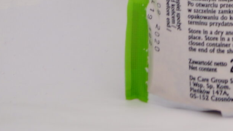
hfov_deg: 13.3
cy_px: -170
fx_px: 970
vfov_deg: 7.3
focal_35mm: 157
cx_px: 289
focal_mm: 24
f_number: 4
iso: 100
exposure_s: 1/40
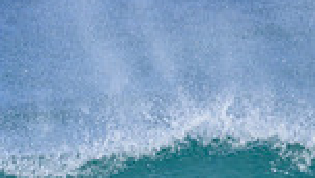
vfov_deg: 0.5
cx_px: -12
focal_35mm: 2355
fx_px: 19698
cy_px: 276
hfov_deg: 0.9
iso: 800
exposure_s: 1/2000
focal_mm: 590
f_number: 11
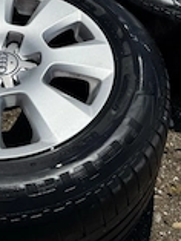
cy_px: -60
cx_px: 54
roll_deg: -1.6
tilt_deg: -29.2
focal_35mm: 61
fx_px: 425
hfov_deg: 23.9
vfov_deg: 27.3
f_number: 1.78
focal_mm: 6.76
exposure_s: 1/14286
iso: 100
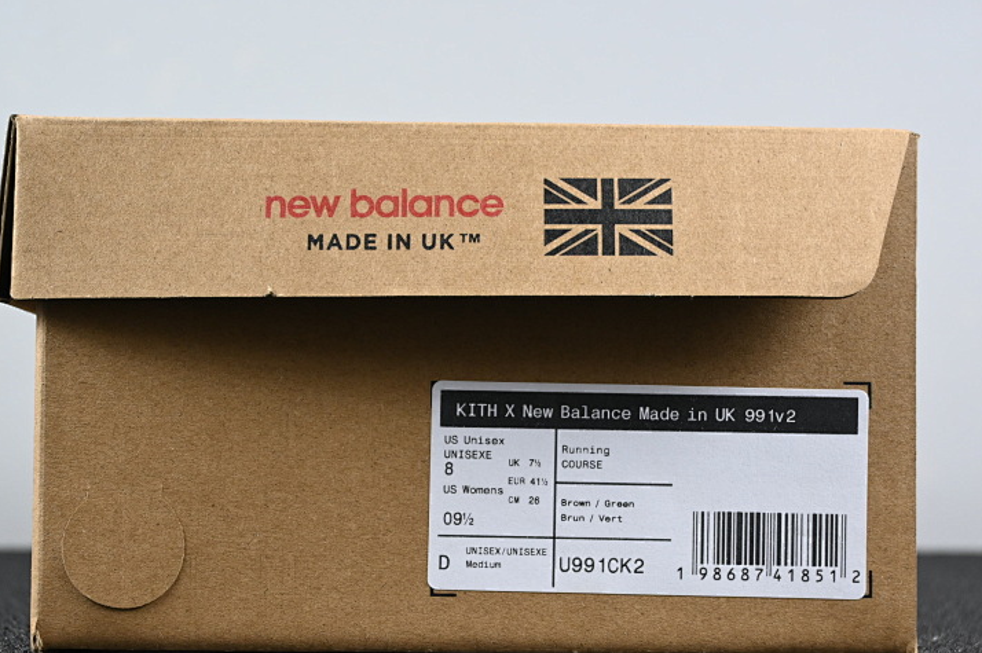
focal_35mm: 74
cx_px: 474
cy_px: 364
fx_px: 2017
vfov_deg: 18.4
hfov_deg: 27.4
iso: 800
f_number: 6
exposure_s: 1/125
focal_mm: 44
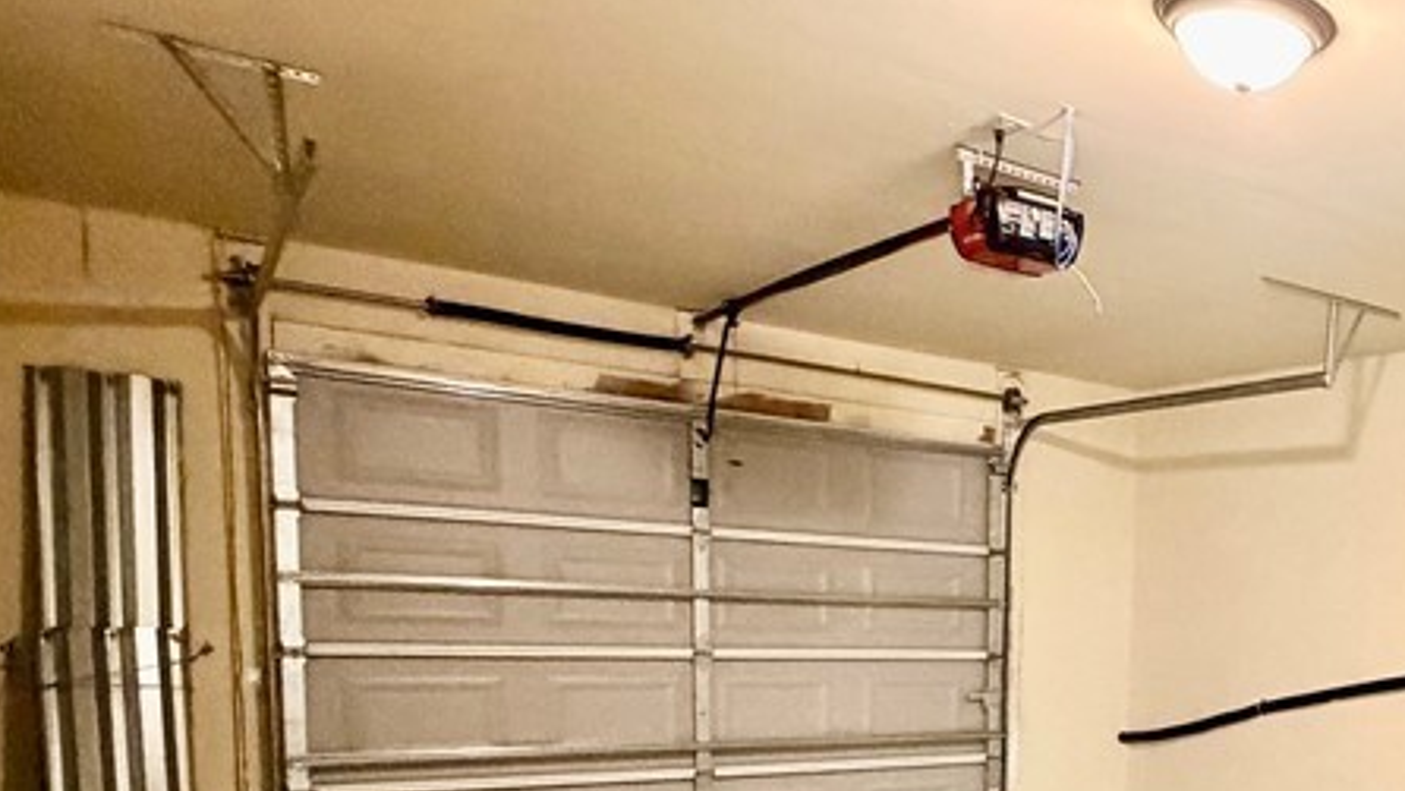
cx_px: 1477
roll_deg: -2.7
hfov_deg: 45.4
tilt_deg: -5.5
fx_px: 1304
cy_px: 731
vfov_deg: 31.9
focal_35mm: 35
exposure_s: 1/60
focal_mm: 2.22
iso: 1250
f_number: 2.2
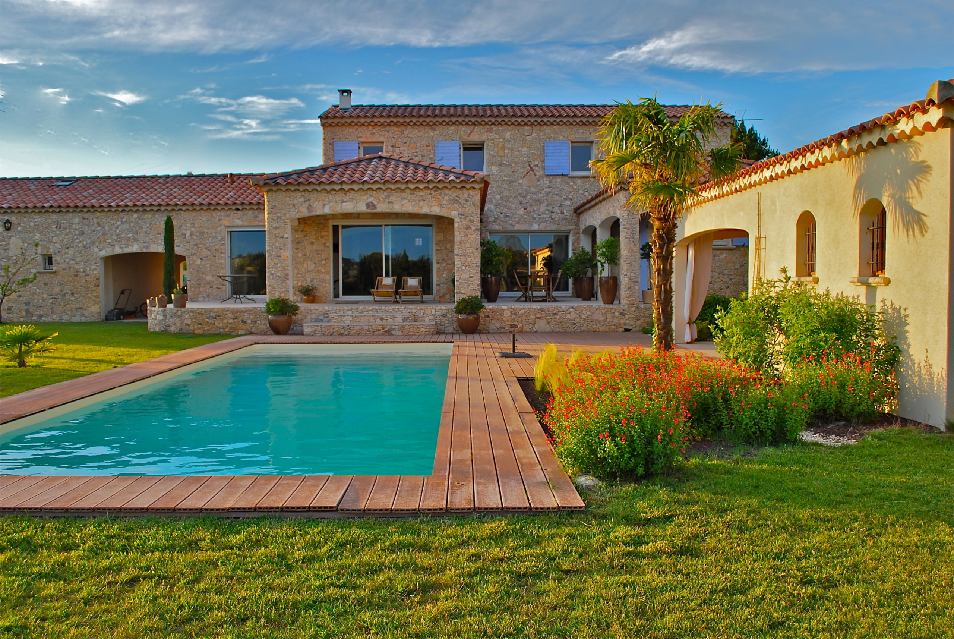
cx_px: 477
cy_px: 320
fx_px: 876
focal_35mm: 33
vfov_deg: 40.1
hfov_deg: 57.2
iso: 100
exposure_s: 1/125
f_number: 5.6
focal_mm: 22
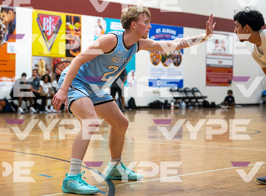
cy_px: 82
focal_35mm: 100
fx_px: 766
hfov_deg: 19.7
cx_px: 123
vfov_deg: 14.6
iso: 10000
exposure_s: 1/1250
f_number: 3.2
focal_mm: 70
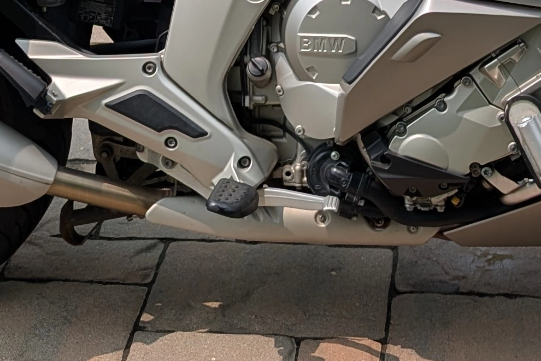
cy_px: -175
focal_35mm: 103
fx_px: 1548
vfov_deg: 12.6
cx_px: 324
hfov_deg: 19.8
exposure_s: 1/1045
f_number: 1.68
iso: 19
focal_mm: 6.9
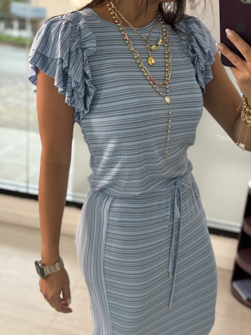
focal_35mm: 48
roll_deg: -4.9
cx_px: 126
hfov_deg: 30.3
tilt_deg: -20.5
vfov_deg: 39.7
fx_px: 464
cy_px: 168
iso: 200
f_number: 1.78
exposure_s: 1/60
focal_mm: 6.76
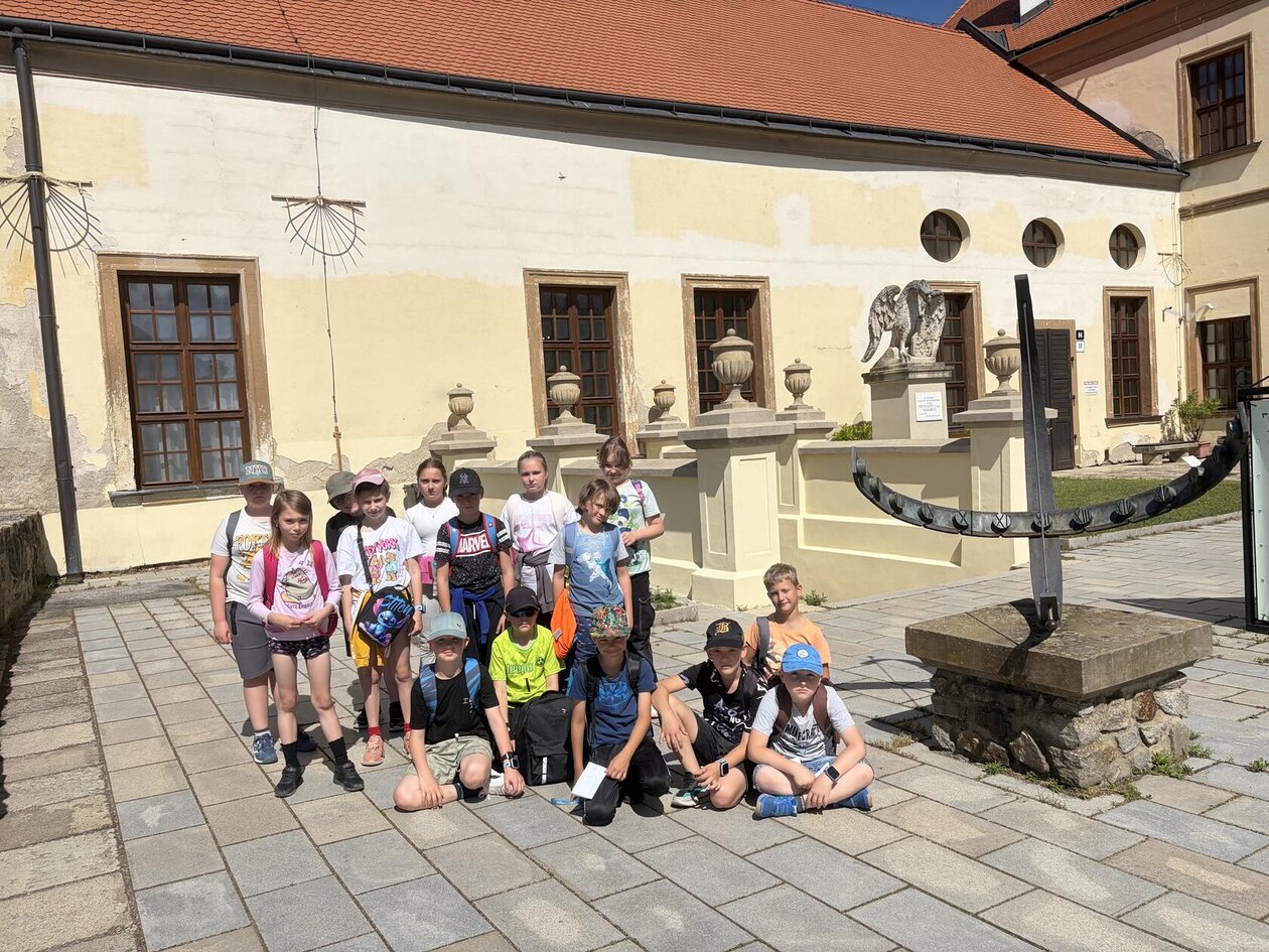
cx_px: 634
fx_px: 953
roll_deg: +4.6
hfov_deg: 67.3
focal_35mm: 26
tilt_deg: -1.7
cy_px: 476
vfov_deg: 53.1
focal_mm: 5.96
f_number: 1.6
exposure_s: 1/6993
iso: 50
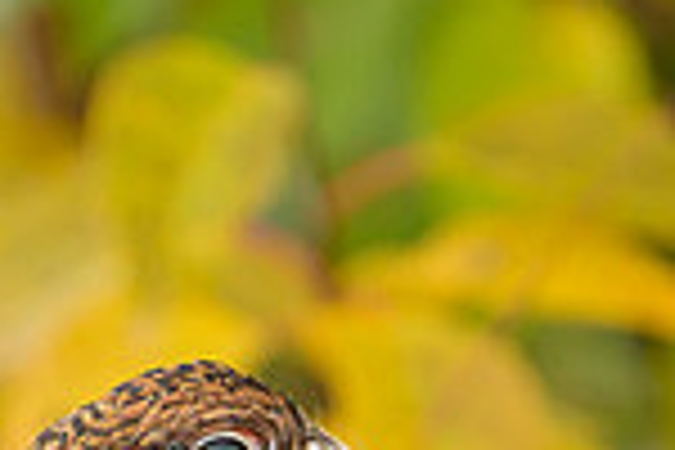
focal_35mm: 2159
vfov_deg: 0.6
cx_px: 324
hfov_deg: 1.0
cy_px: 783
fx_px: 40478
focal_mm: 560
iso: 800
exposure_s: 1/1600
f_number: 4
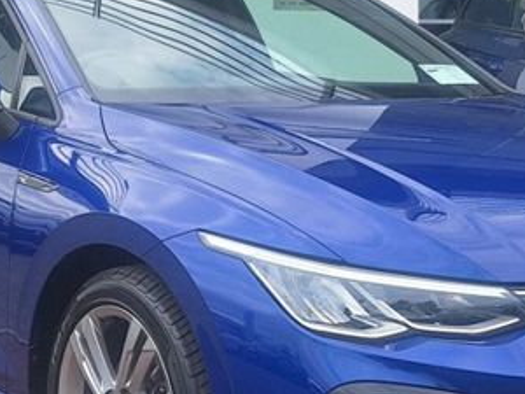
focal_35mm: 46
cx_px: 264
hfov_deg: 41.2
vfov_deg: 31.5
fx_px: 698
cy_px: 228
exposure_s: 1/1517
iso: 40
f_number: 1.8
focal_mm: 5.54
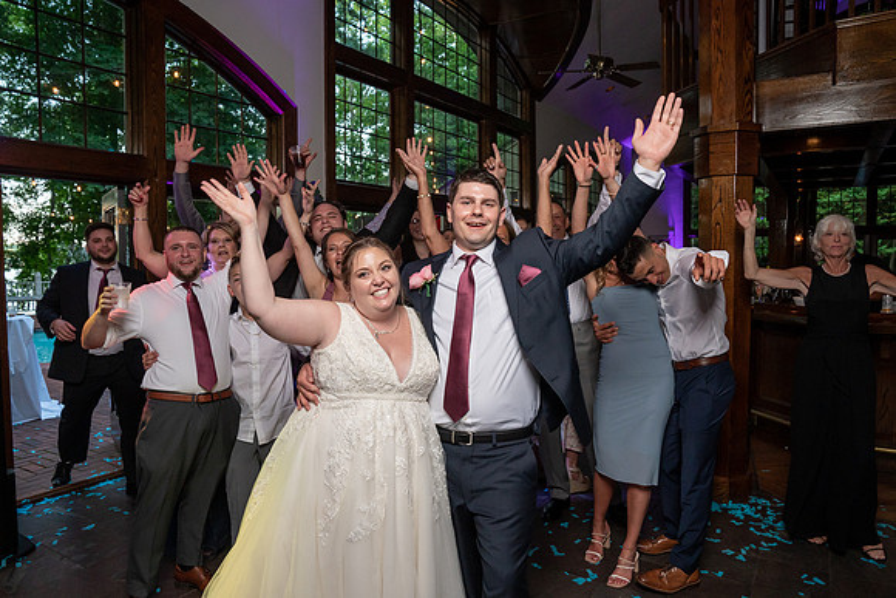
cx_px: 440
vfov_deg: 52.3
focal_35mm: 24
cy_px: 293
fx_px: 609
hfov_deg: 72.7
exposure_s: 1/200
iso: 2000
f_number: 5.6
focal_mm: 24
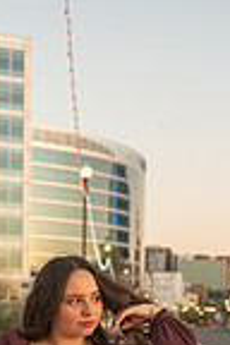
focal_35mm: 100
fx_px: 958
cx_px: 138
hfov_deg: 13.7
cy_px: 381
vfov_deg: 19.5
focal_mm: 32
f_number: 3.2
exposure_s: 1/400
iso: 640
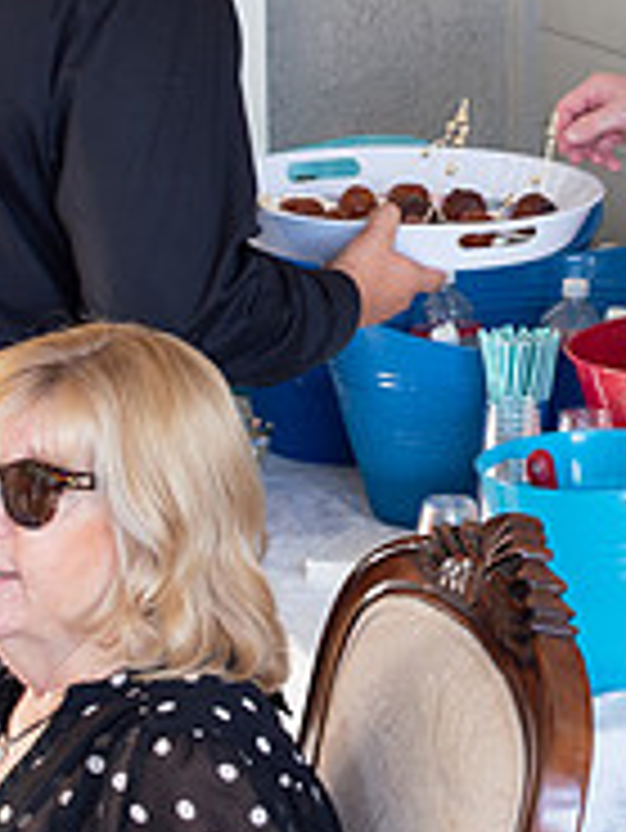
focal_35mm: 144
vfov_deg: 13.7
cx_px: 488
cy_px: 385
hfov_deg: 10.3
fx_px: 3468
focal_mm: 19
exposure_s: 1/80
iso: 320
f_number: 3.5
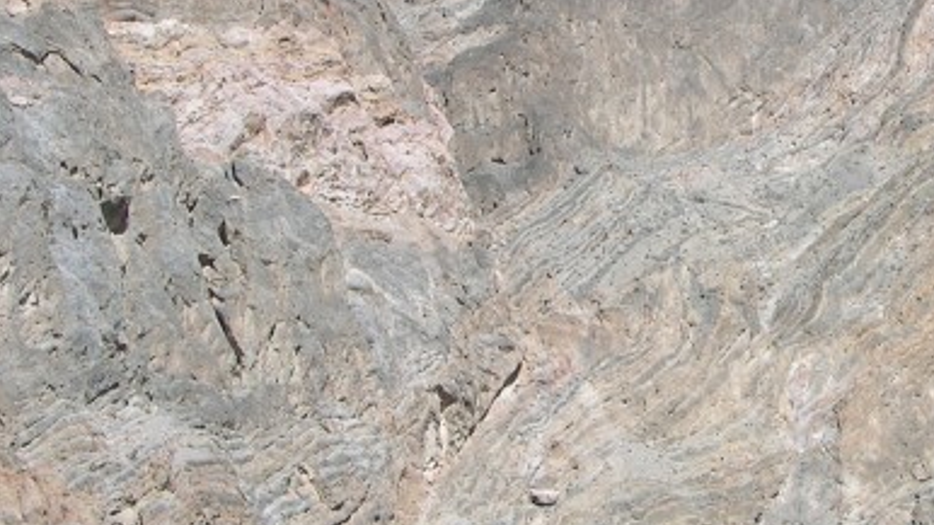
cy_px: 210
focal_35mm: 133
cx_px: 789
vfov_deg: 9.1
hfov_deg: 16.0
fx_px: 3293
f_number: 5.9
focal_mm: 11.6
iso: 50
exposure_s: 1/233
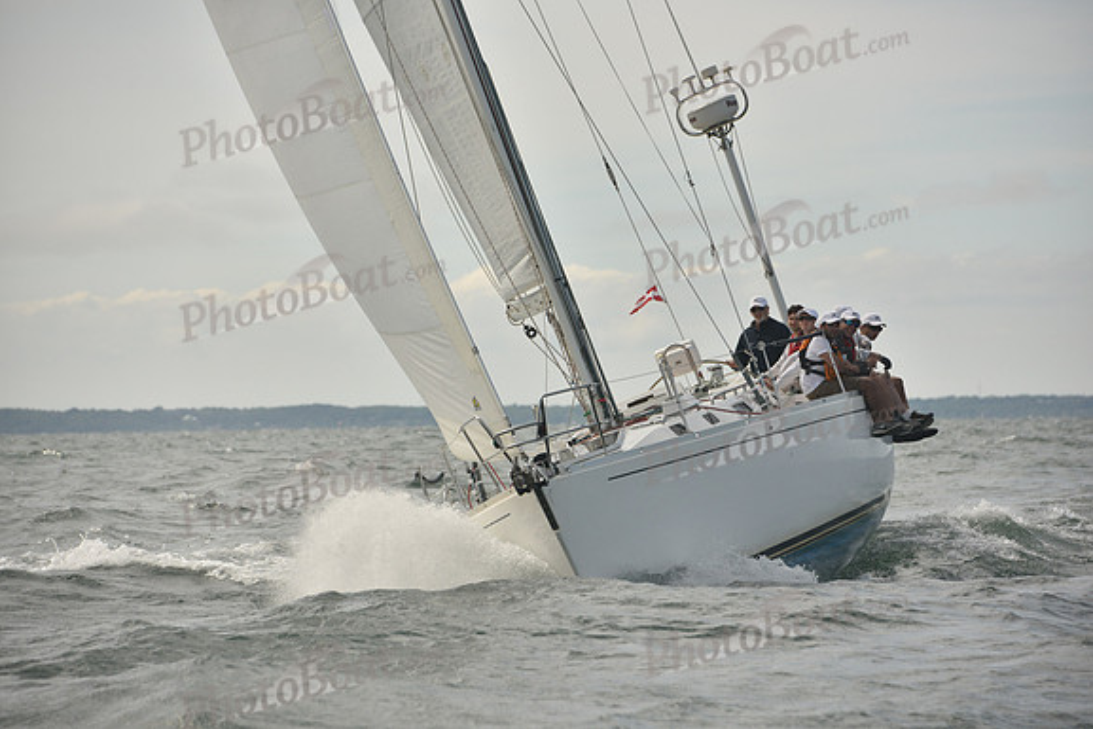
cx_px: 546
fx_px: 6104
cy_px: 364
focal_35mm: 201
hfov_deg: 10.2
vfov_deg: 6.8
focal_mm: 200
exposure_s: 1/1000
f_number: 7.1
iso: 320
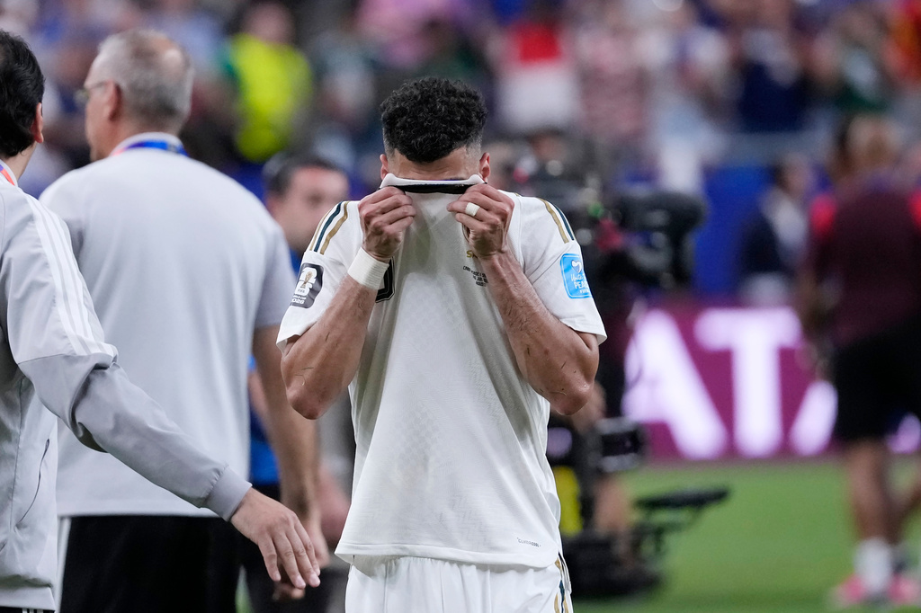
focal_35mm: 600
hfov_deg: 3.4
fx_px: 15344
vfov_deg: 2.3
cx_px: 460
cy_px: 306
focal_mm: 400
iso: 4000
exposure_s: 1/1600
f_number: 4.5
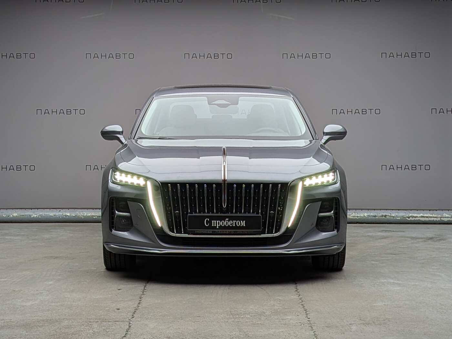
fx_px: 640
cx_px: 226
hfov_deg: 38.9
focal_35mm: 49
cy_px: 170
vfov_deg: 29.7
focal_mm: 6.9
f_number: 1.68
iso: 28
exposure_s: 1/302
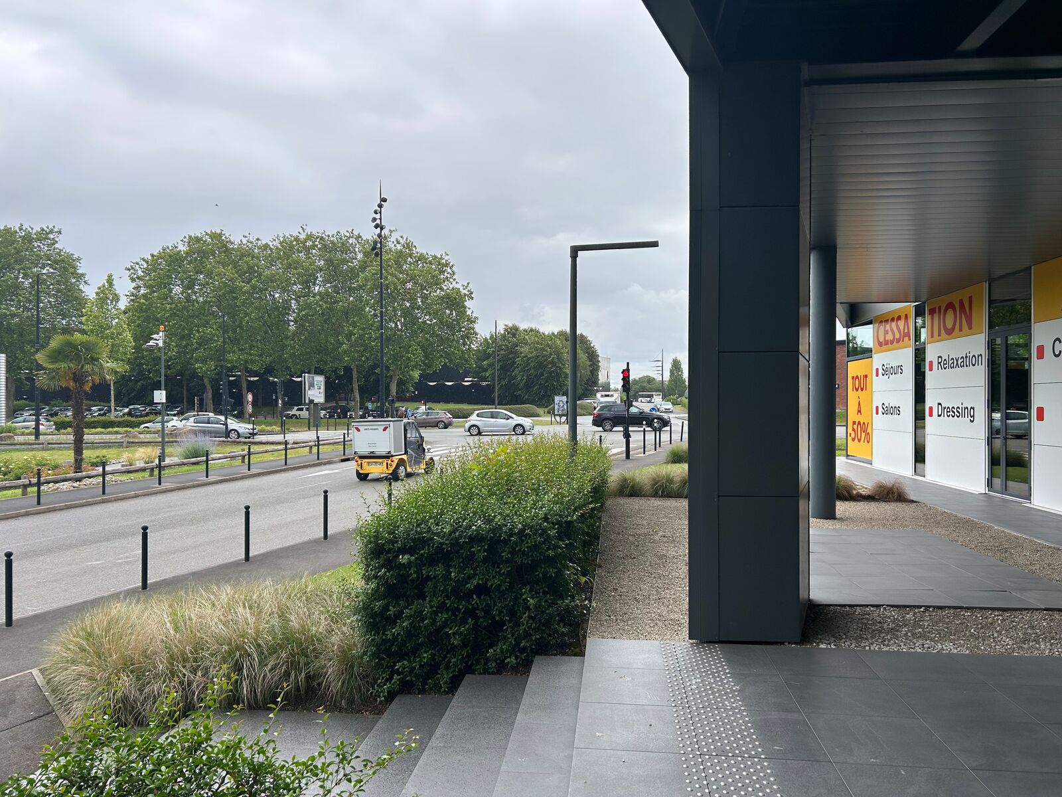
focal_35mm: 26
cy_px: 398
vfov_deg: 53.1
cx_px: 531
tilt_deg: +1.3
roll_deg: +0.3
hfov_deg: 67.3
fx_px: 798
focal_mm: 5.7
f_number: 1.5
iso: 50
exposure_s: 1/1972
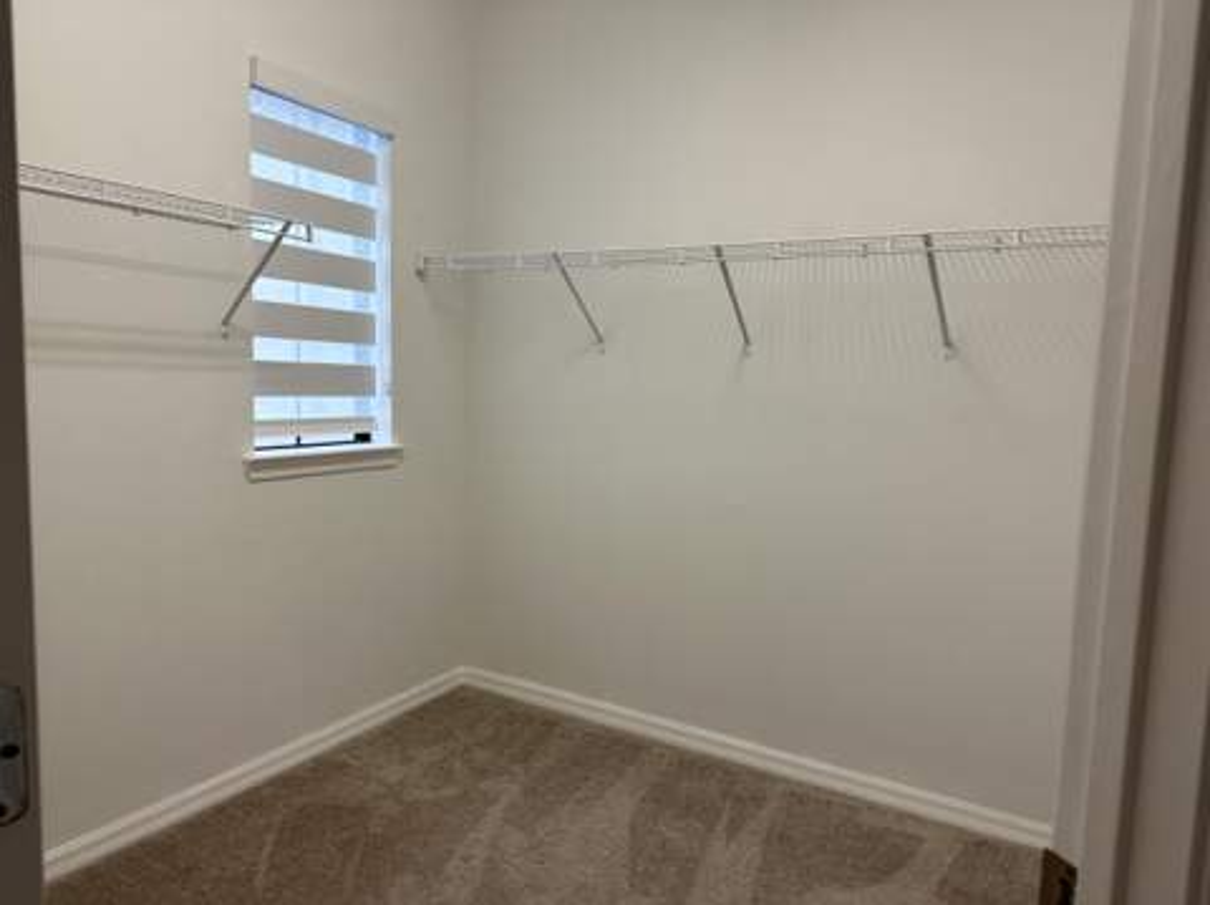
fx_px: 838
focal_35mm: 24
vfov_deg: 56.7
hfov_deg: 71.7
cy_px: 452
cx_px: 605
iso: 100
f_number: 1.78
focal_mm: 6.86
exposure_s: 1/120
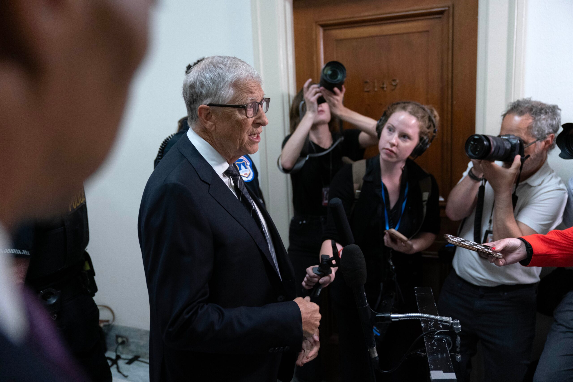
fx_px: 509
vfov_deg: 41.1
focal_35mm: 32
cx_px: 286
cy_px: 191
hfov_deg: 58.7
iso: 2500
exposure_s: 1/200
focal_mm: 32
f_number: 2.8
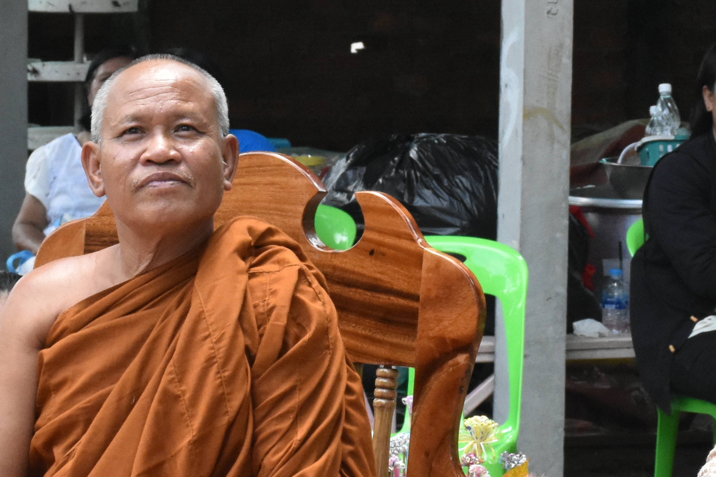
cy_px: 334
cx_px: 547
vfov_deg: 6.4
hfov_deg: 9.6
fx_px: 4235
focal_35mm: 213
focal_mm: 50
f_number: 11
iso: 2500
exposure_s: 1/500
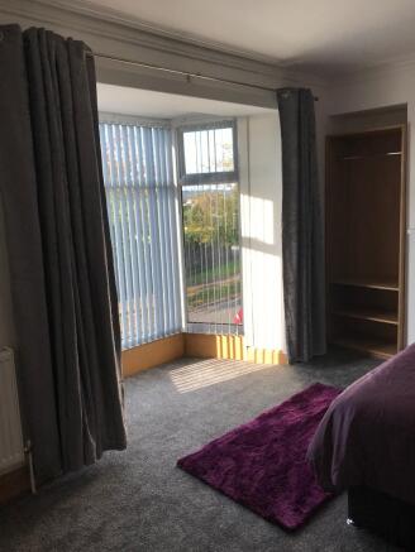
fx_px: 447
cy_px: 276
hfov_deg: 49.8
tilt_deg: -8.6
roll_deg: +1.9
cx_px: 208
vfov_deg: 63.4
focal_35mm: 28
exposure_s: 1/353
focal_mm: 3.99
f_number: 1.8
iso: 20
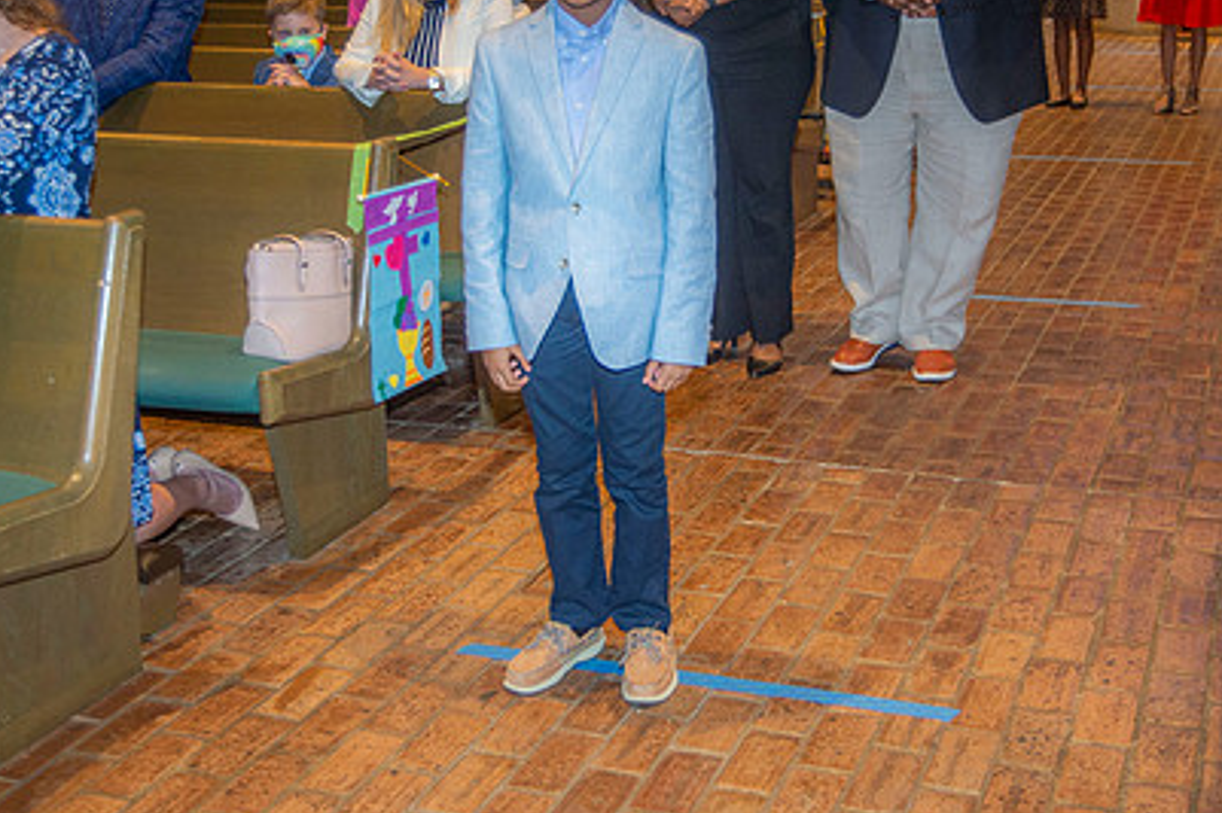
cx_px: 695
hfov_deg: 36.2
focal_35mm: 55
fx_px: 1866
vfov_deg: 24.5
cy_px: 295
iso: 1600
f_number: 4.5
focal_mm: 38
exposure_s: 1/125
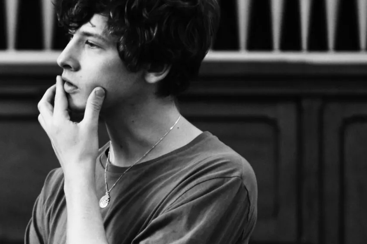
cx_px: -40
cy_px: 138
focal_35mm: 212
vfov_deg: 6.5
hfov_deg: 9.6
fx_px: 2159
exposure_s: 1/125
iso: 1000
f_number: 2.8
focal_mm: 70
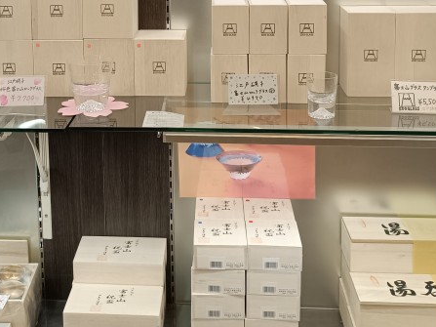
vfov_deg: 25.3
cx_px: 151
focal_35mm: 55
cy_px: 0
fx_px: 693
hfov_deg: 34.7
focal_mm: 6.14
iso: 294
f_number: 1.65
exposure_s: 1/100
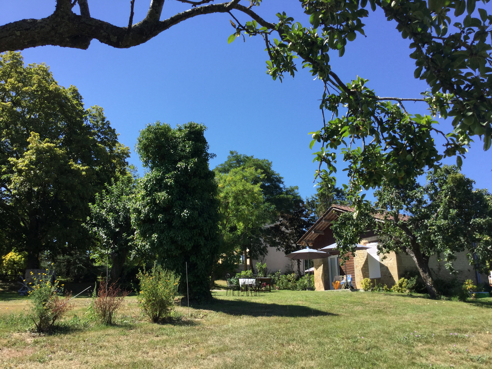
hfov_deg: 58.4
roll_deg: -1.8
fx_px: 441
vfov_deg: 45.4
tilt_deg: +17.5
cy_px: 184
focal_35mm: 31
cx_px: 246
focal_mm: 3.3
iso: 25
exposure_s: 1/673
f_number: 2.4
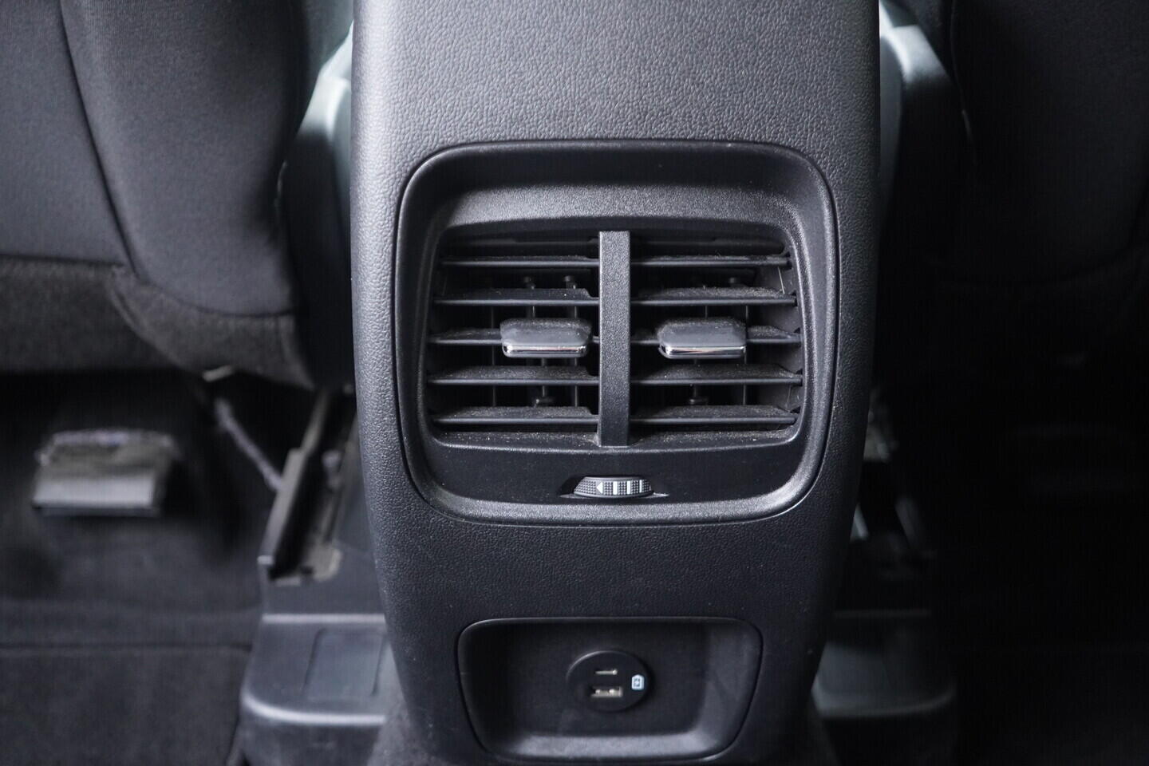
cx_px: 574
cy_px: 383
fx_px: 1149
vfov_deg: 36.9
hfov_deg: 53.1
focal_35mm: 36
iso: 2000
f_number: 2.8
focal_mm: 24
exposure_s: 1/40
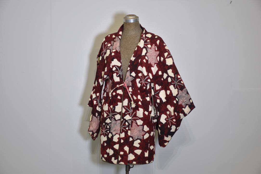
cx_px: 130
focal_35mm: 75
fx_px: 544
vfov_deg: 18.2
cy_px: 87
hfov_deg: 27.0
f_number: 4.8
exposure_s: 1/60
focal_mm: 50
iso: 400
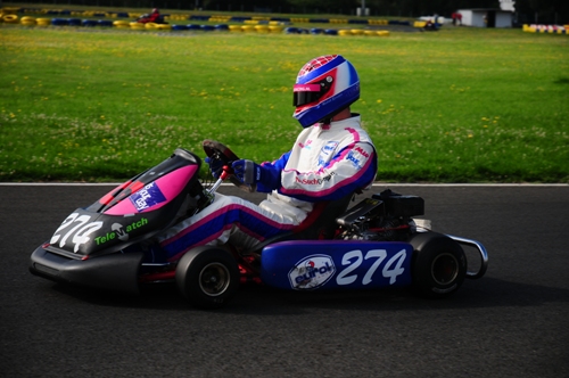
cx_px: 284
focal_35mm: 105
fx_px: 1657
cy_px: 189
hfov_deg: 19.5
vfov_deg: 13.0
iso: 200
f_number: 4.5
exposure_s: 1/1250
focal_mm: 70
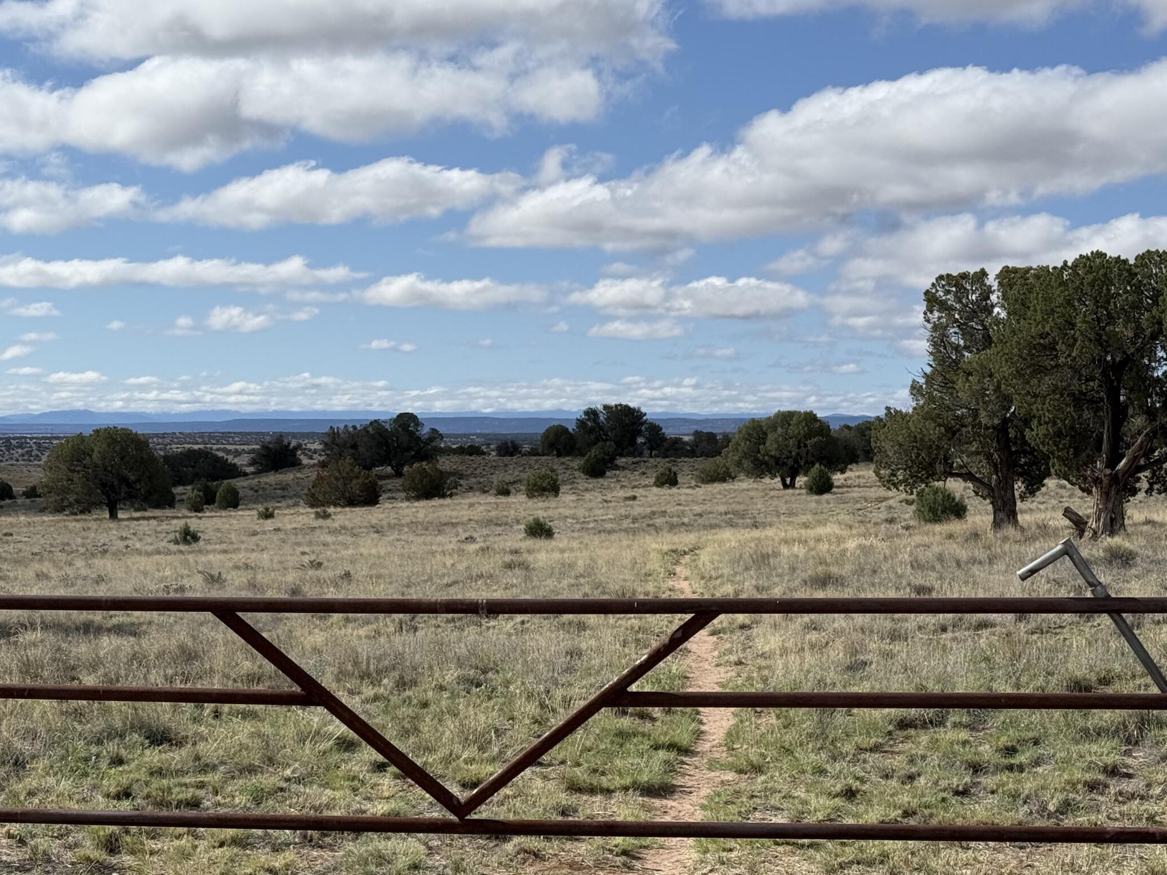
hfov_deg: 27.7
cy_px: 572
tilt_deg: -2.9
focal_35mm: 70
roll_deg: +0.2
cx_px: 500
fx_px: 2360
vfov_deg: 20.9
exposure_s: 1/8772
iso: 64
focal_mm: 6.76
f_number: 1.78
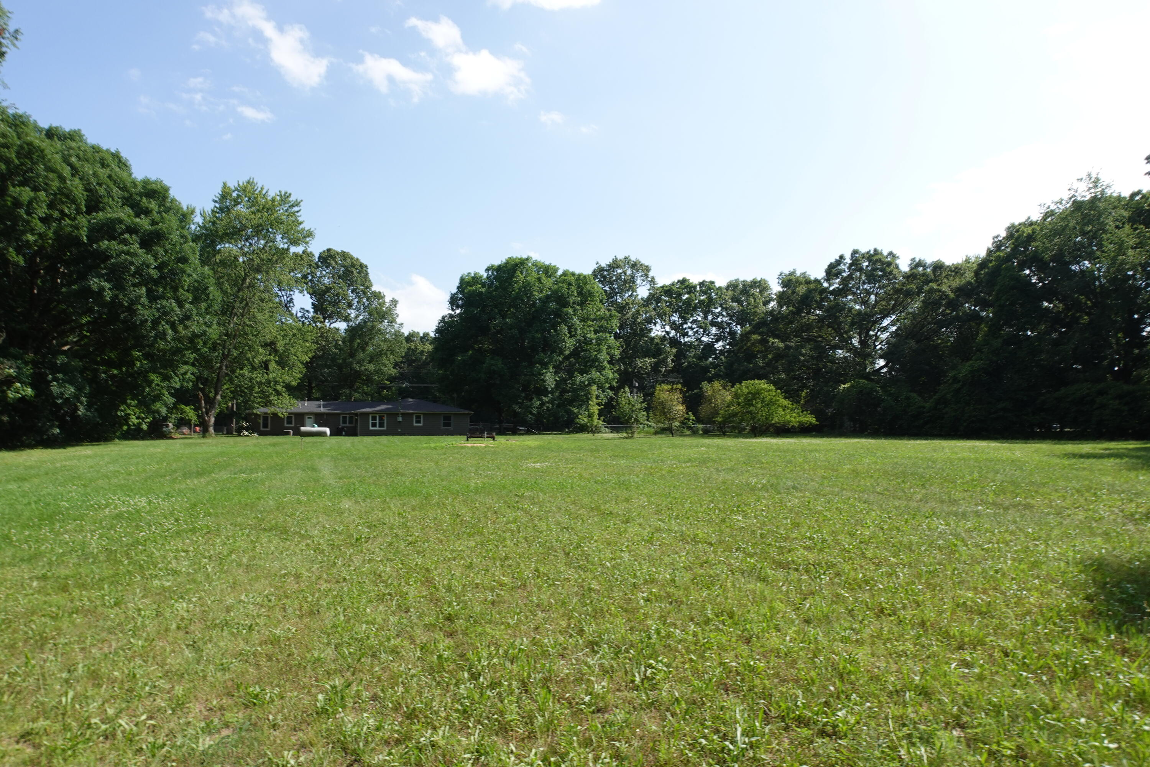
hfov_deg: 73.7
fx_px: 767
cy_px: 384
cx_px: 575
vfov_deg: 53.1
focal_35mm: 24
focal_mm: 9.4
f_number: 7.1
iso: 125
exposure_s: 1/25
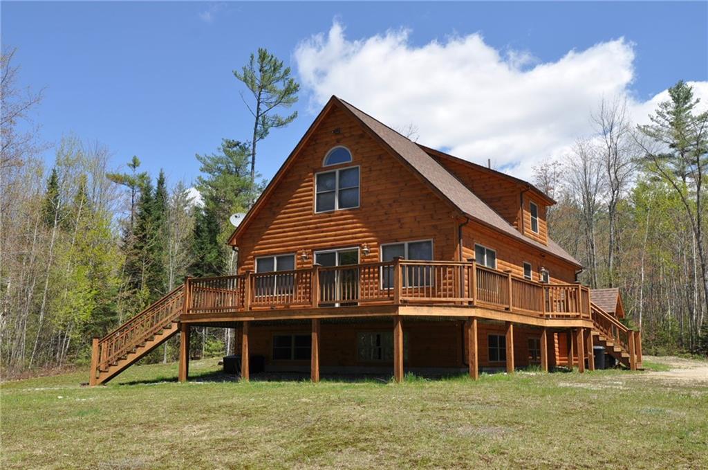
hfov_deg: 57.3
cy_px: 235
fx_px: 648
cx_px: 354
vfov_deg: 39.8
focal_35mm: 33
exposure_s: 1/320
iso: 200
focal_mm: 22
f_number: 9
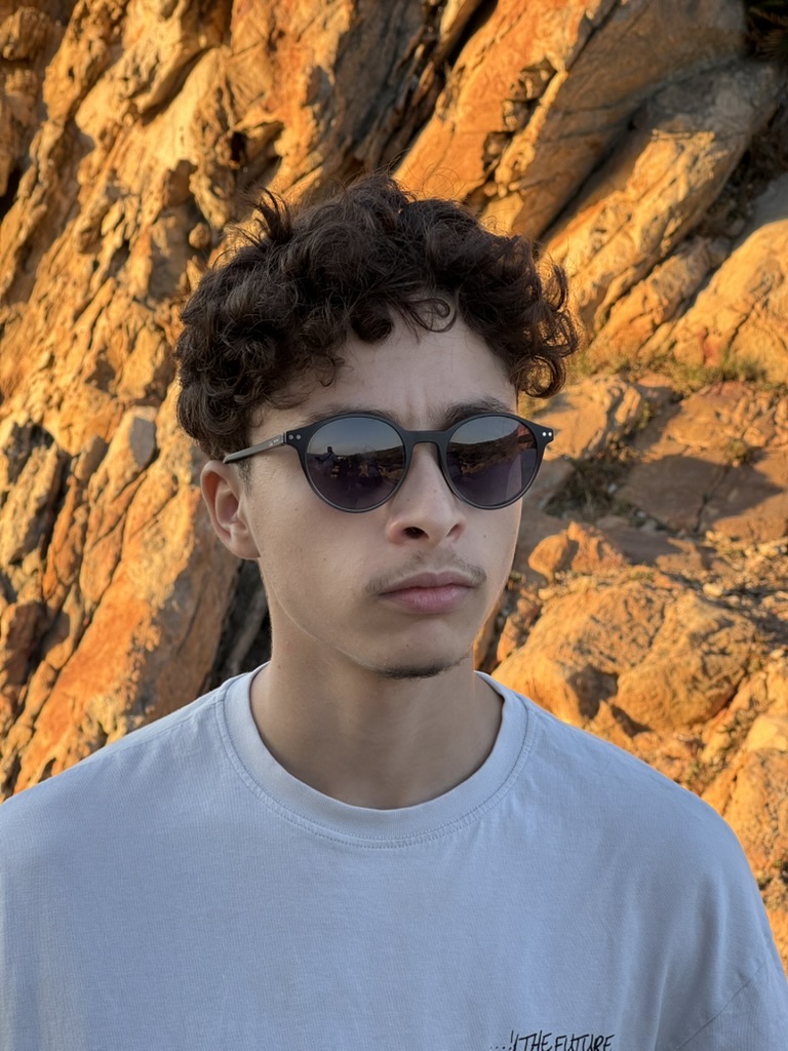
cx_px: 394
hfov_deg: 19.1
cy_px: 526
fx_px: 2337
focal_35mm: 77
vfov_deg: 25.3
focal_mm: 9
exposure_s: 1/99
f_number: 2.8
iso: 32
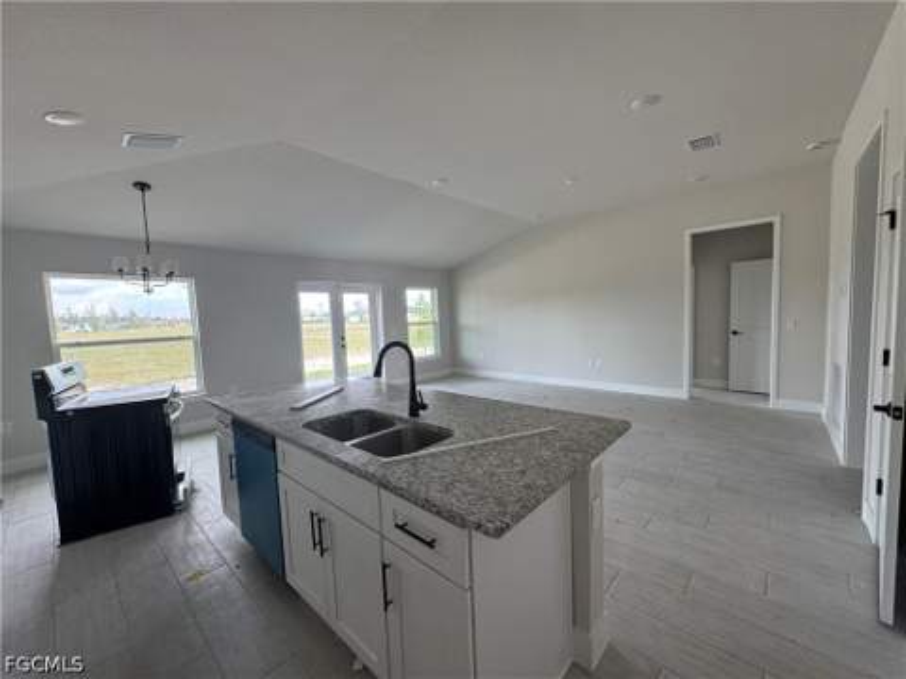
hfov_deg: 102.1
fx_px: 366
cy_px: 340
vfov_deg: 85.7
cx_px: 453
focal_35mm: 14
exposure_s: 1/99
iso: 125
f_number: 2.2
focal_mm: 2.22
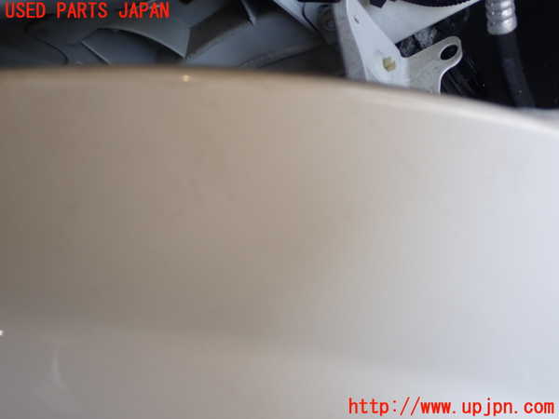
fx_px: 581
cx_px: 280
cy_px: 210
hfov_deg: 51.4
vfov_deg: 39.7
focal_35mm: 36
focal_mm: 6.37
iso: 100
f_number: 3.5
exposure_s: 1/80
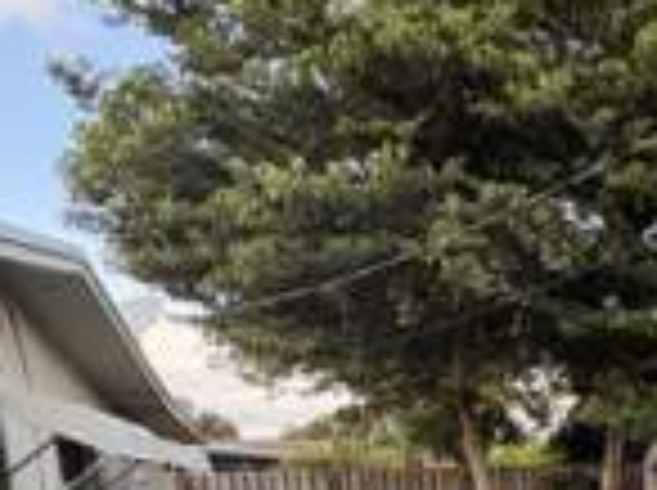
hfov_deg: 36.6
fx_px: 872
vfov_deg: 26.5
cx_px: 675
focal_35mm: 46
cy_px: 641
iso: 50
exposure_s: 1/121
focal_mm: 2.22
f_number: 2.2
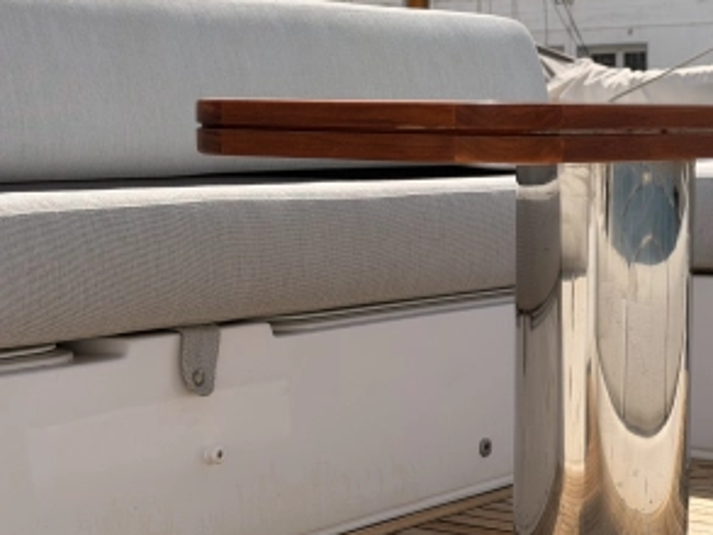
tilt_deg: -4.8
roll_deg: +0.7
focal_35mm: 90
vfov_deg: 16.4
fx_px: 1855
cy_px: 295
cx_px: 552
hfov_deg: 21.5
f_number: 1.78
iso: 64
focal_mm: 6.76
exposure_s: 1/6024
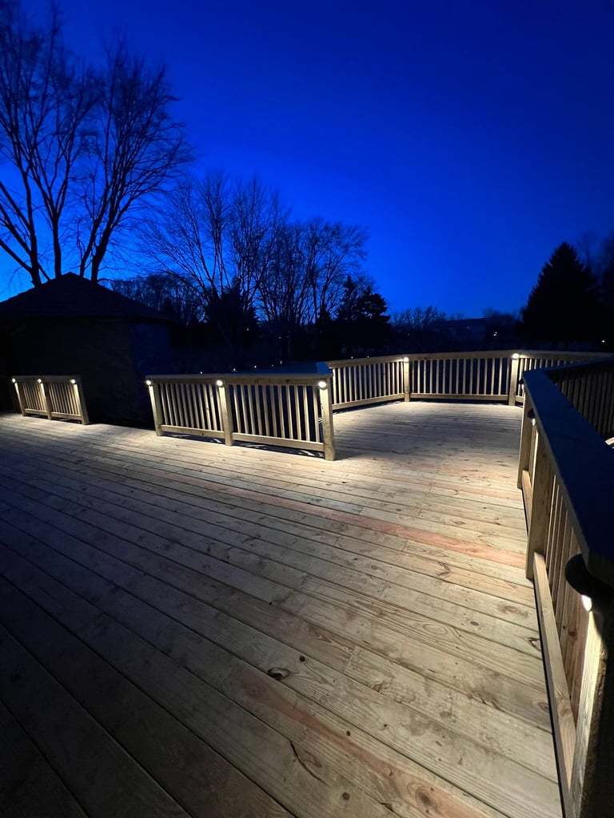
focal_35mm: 13
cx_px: 307
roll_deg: +3.9
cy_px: 409
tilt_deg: -10.9
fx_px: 307
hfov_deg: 89.9
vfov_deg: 106.2
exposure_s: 1/30
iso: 1000
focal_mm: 1.57
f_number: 1.8
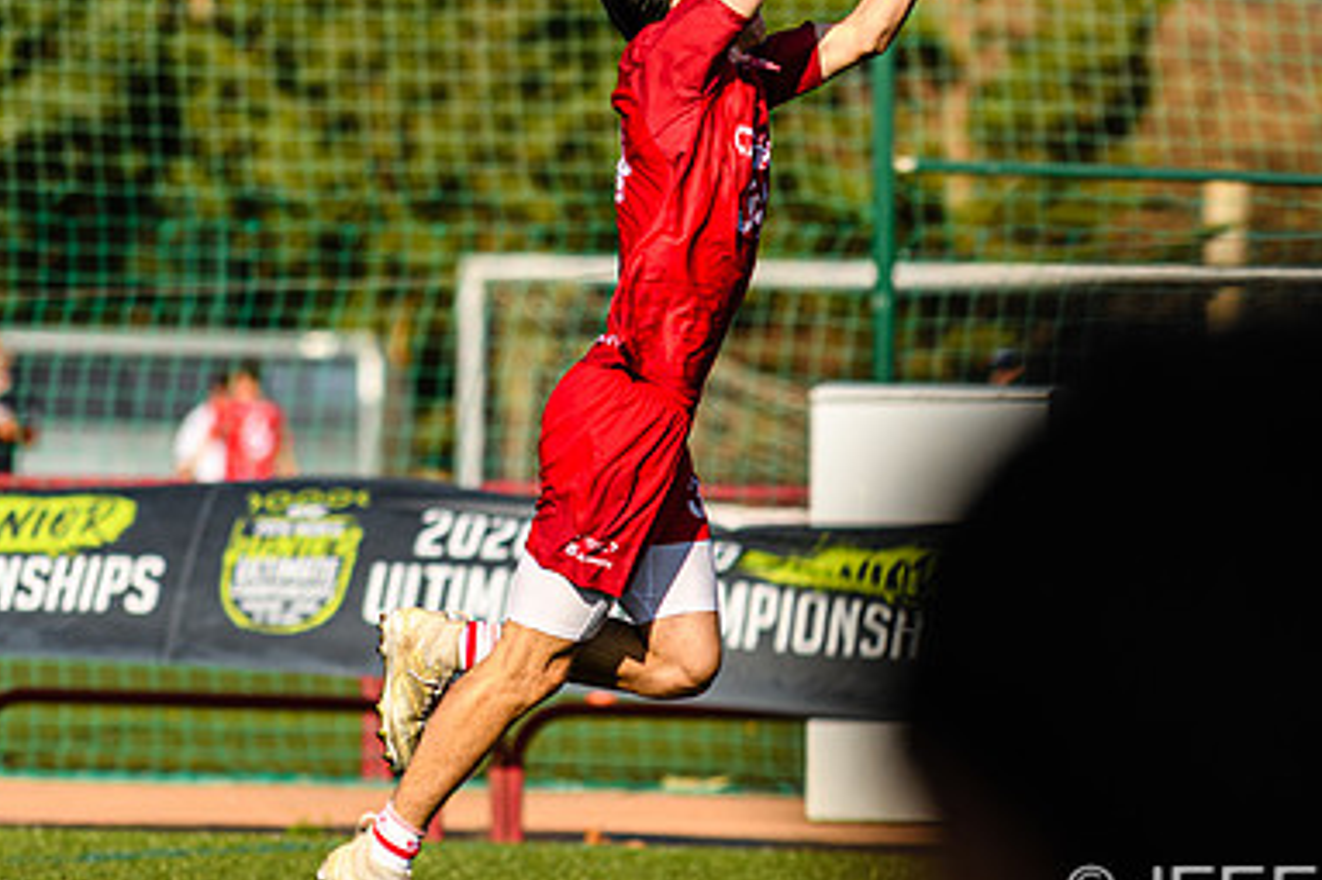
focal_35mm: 561
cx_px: 761
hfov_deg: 3.7
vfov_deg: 2.4
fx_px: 20591
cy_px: 428
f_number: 3.2
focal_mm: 200
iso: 100
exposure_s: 1/1250
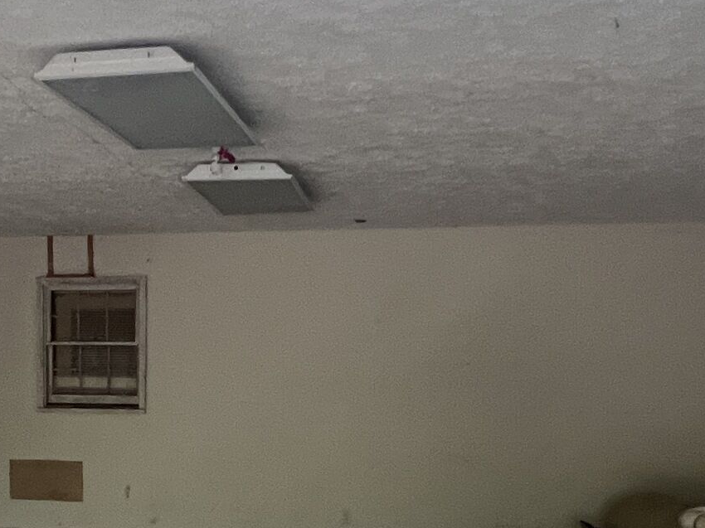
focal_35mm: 47
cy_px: 468
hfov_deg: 39.7
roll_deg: -0.6
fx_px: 957
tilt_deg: -4.7
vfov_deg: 29.7
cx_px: 202
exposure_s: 1/89
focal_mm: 1.57
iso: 250
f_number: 1.8
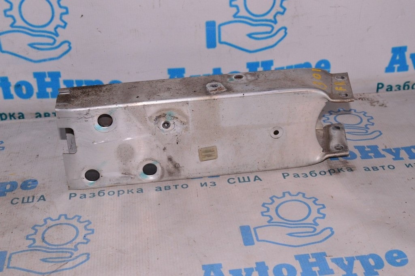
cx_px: 208
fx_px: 605
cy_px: 138
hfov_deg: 37.9
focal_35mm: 52
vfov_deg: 25.7
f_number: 8
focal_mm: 35
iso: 1600
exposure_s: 1/125
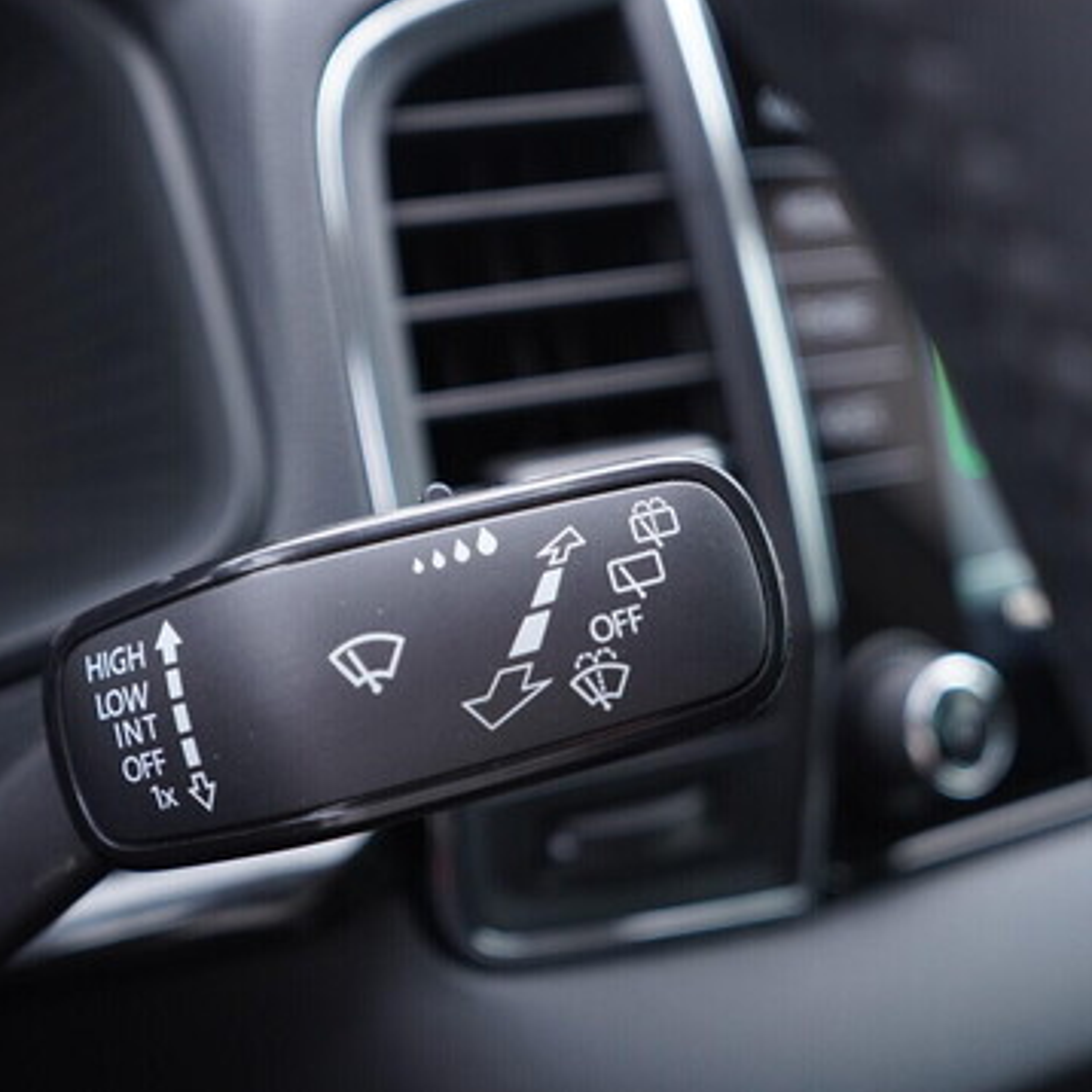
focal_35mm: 47
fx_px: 1677
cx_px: 372
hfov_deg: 35.7
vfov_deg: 36.1
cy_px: 551
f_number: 2.8
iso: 500
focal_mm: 24
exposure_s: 1/40
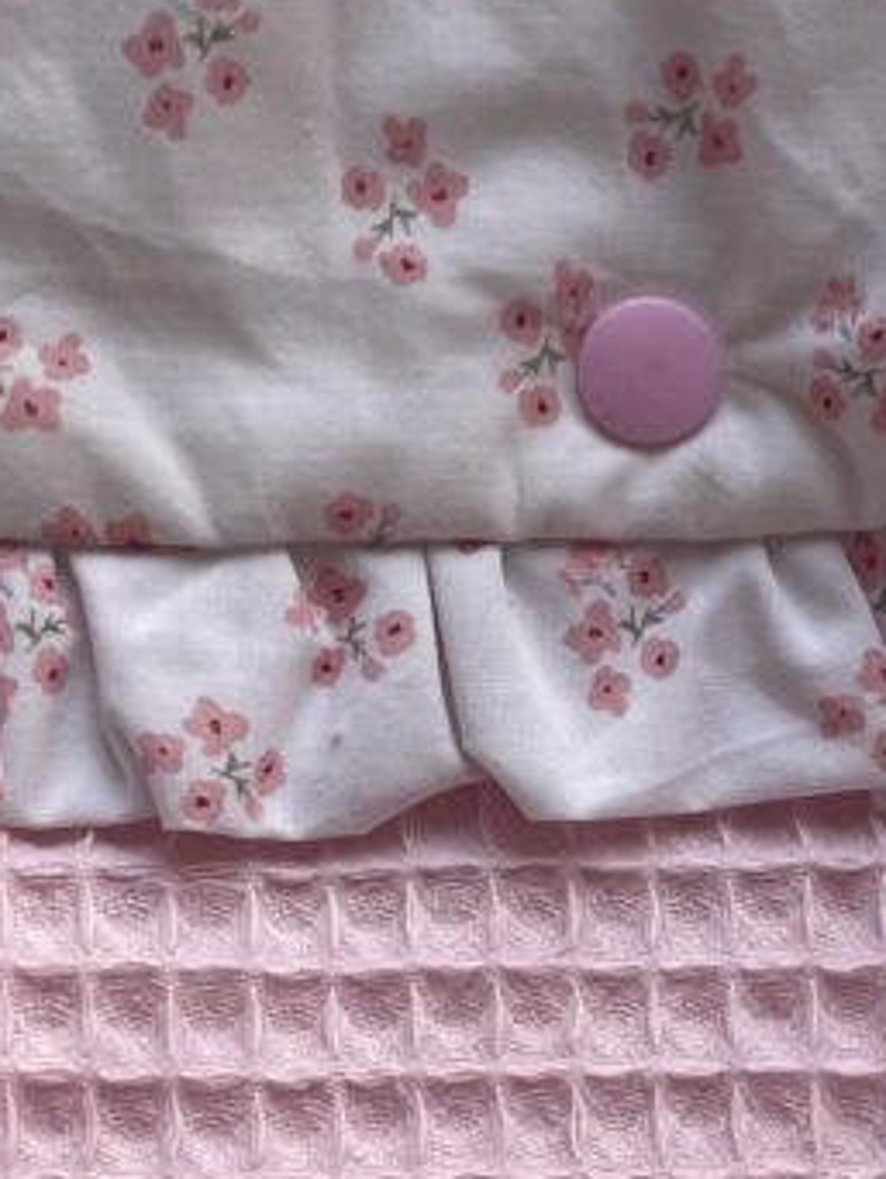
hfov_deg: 13.0
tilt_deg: -87.5
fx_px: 3886
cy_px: 827
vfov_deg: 17.2
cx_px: 684
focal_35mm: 114
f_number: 1.6
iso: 32
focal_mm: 4.2
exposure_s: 1/567
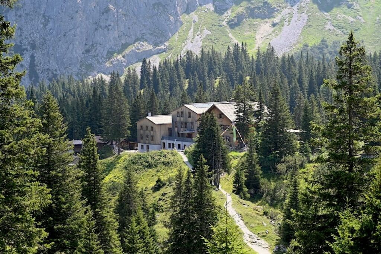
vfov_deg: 19.4
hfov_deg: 28.9
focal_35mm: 70
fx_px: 741
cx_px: 190
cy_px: 127
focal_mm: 70
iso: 180
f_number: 5.6
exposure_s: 1/250
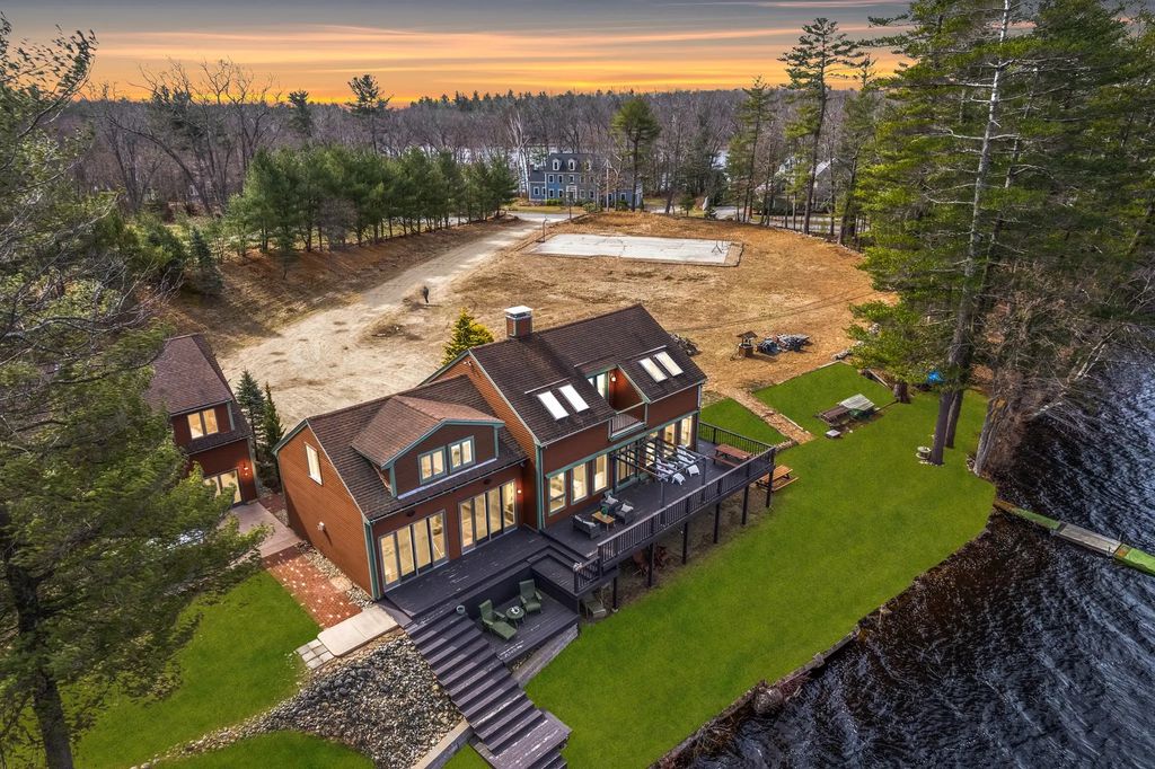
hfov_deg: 78.6
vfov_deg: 57.2
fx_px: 706
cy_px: 384
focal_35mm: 22
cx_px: 578
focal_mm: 8.38
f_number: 2.8
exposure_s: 1/1000
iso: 130
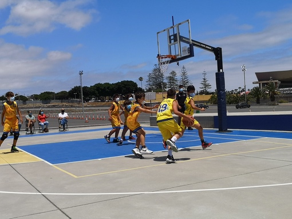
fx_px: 346
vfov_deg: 35.2
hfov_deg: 45.8
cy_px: 110
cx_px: 146
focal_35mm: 41
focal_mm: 5.58
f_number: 1.8
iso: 50
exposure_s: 1/3788
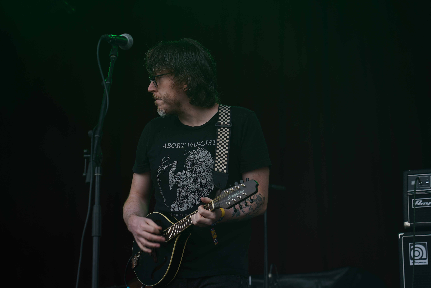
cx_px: 216
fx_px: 1257
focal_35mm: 105
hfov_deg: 19.5
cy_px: 144
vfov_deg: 13.0
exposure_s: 1/200
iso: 100
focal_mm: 105
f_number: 5
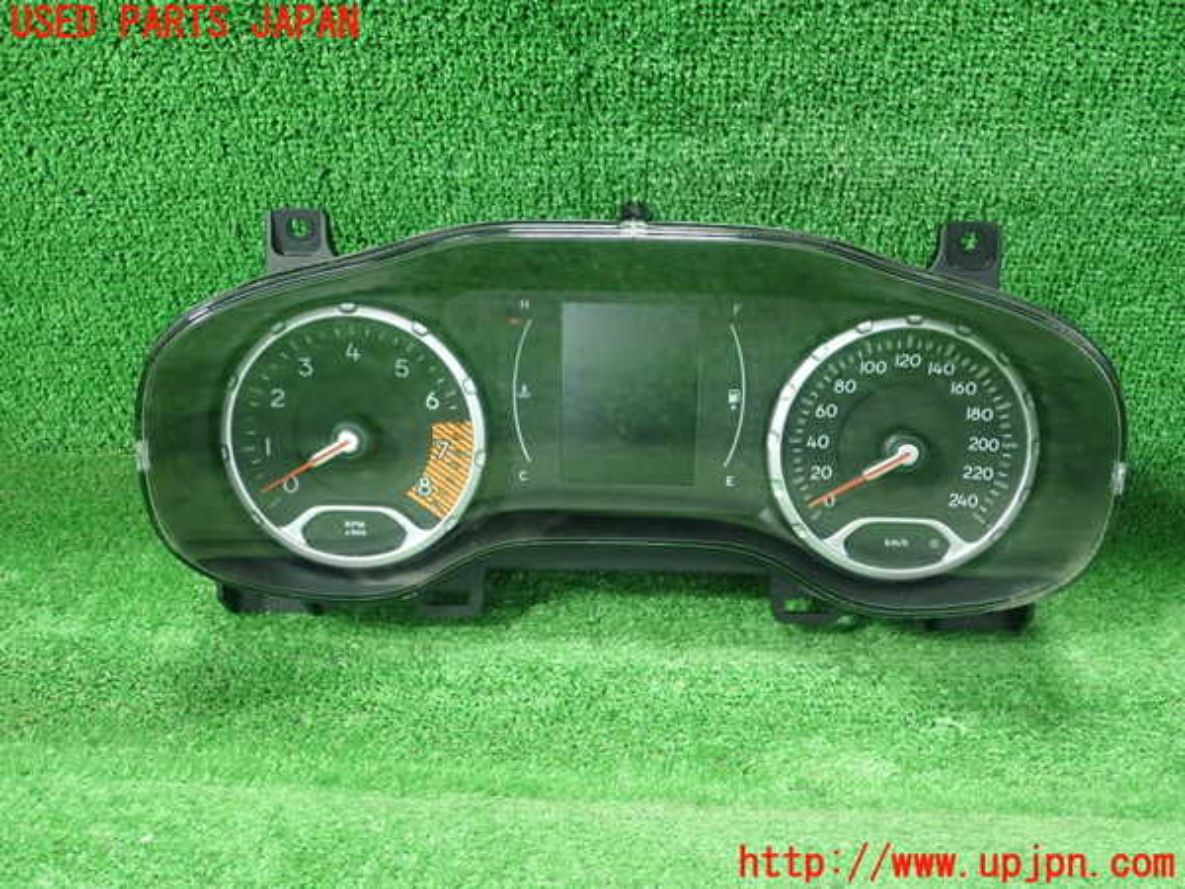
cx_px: 592
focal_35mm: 30
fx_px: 1027
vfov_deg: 46.8
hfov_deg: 60.0
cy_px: 444
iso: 800
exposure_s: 1/100
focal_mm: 5.5
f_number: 2.3
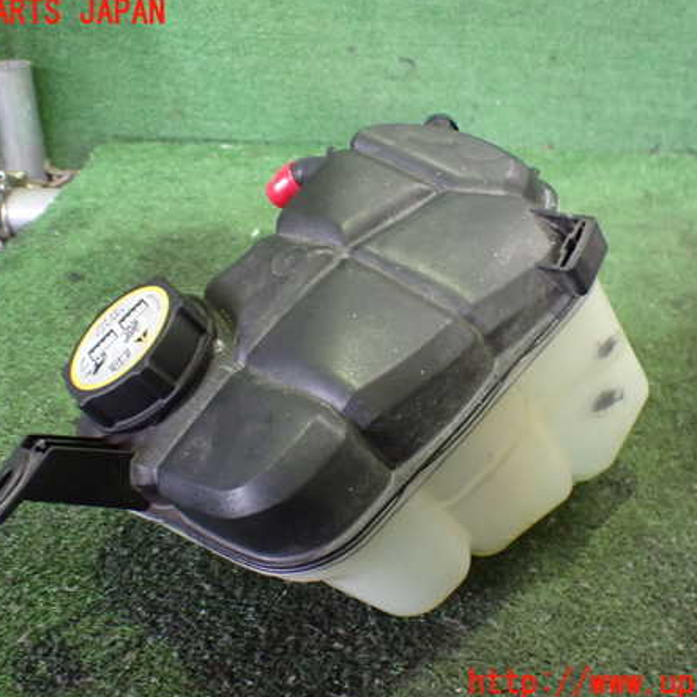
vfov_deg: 46.0
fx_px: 820
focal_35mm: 36
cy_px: 348
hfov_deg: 46.0
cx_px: 352
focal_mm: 5.4
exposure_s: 1/40
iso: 800
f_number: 2.3
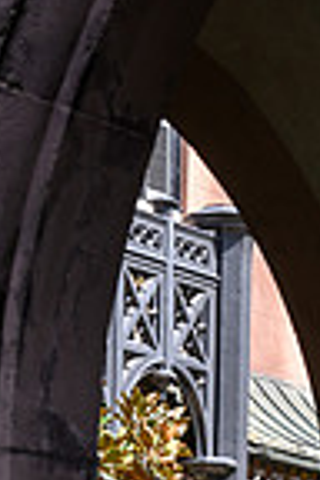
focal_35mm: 219
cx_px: 258
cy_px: 623
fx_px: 2920
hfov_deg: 6.3
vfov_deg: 9.2
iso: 280
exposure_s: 1/100
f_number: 8
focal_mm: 70
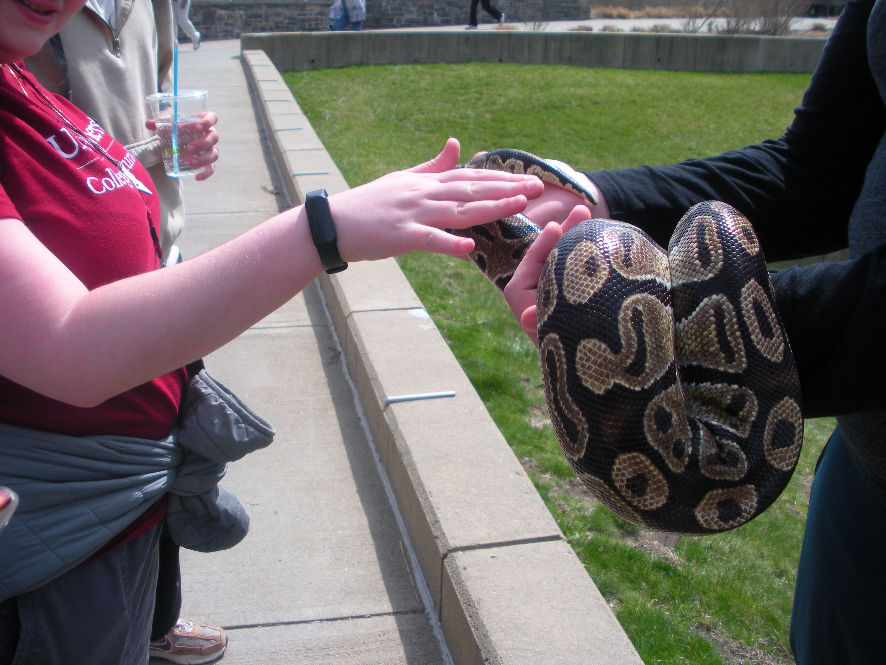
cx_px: 443
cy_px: 332
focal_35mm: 36
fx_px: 921
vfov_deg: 39.7
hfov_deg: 51.4
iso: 64
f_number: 3.5
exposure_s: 1/463
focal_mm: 6.3
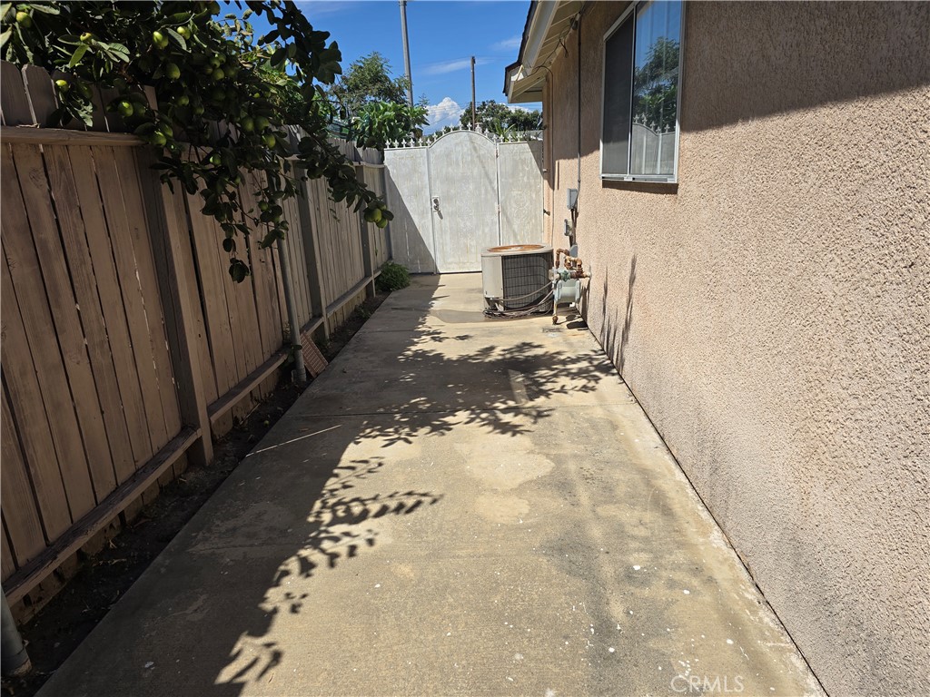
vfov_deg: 58.9
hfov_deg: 73.9
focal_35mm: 23
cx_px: 465
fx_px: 618
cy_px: 348
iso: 12
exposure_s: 1/1105
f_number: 1.7
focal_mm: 6.3
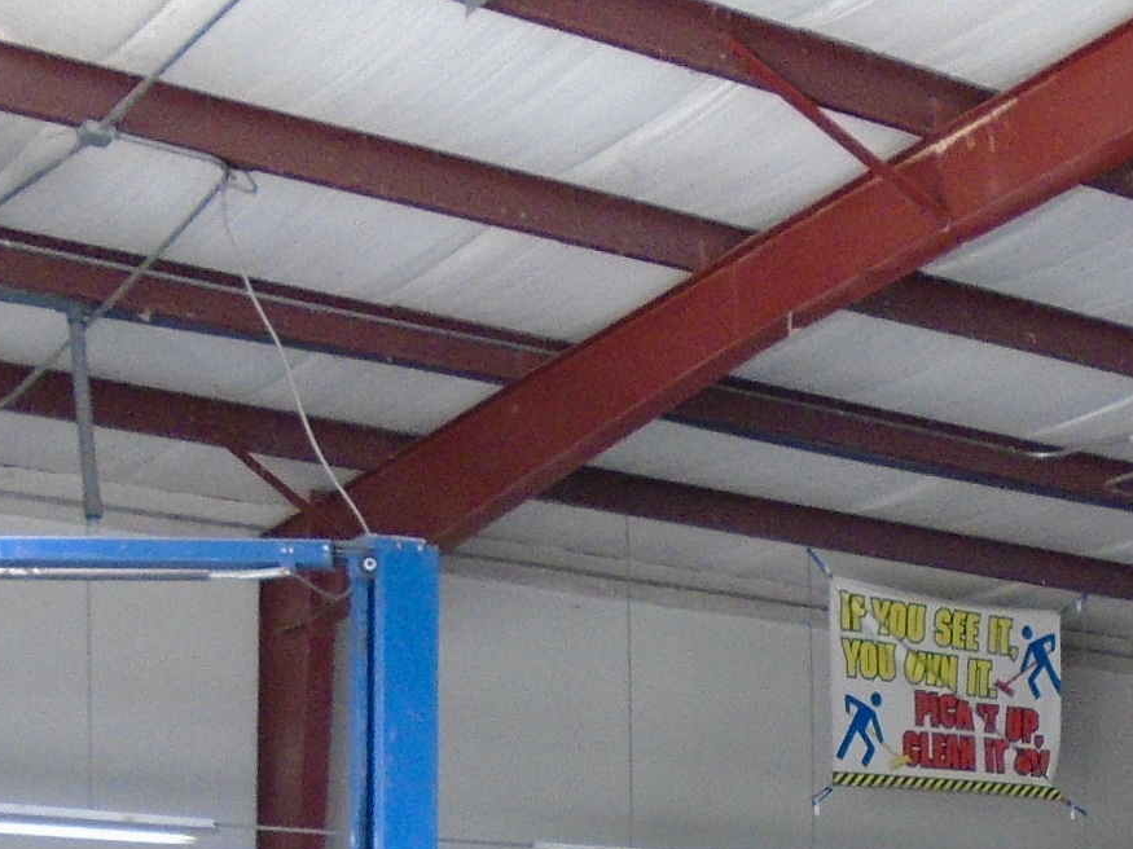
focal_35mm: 77
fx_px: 2520
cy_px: 1131
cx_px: 812
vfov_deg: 17.8
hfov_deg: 25.1
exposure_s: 1/30
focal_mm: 4.6
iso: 100
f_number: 3.2
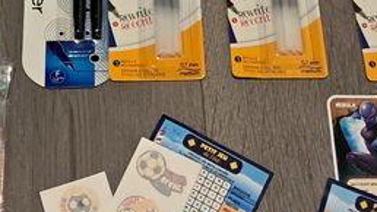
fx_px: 1139
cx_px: 156
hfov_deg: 18.8
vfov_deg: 10.1
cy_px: -155
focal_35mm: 114
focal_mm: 4
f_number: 1.8
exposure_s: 1/25
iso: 500
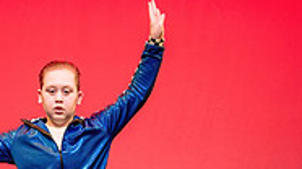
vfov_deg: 2.4
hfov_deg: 4.3
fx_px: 4014
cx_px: 148
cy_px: 245
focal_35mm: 502
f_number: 2.8
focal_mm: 150
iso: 1250
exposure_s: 1/320
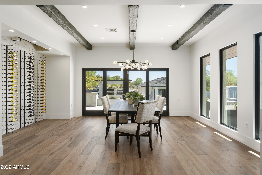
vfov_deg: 55.1
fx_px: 167
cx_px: 131
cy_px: 88
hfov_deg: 76.1
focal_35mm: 23
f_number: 8
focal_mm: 23
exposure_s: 1/20
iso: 400
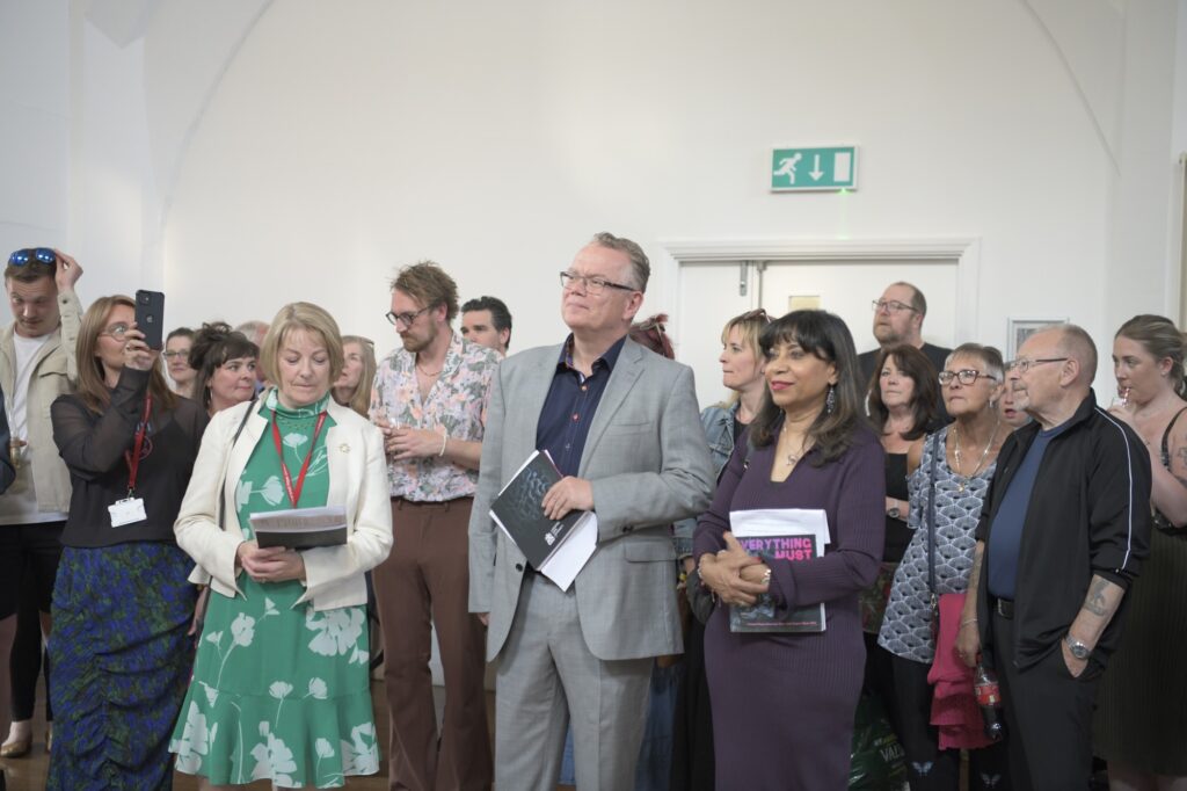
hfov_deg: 41.1
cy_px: 396
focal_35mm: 48
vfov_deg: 28.1
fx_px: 1582
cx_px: 594
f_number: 2.8
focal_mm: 48
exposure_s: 1/80
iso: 1250
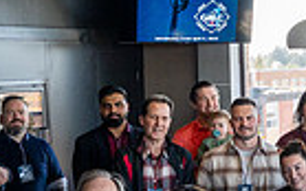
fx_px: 909
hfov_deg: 16.3
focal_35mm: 109
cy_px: 95
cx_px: 536
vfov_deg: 12.0
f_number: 8
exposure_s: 1/200
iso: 2500
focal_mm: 24
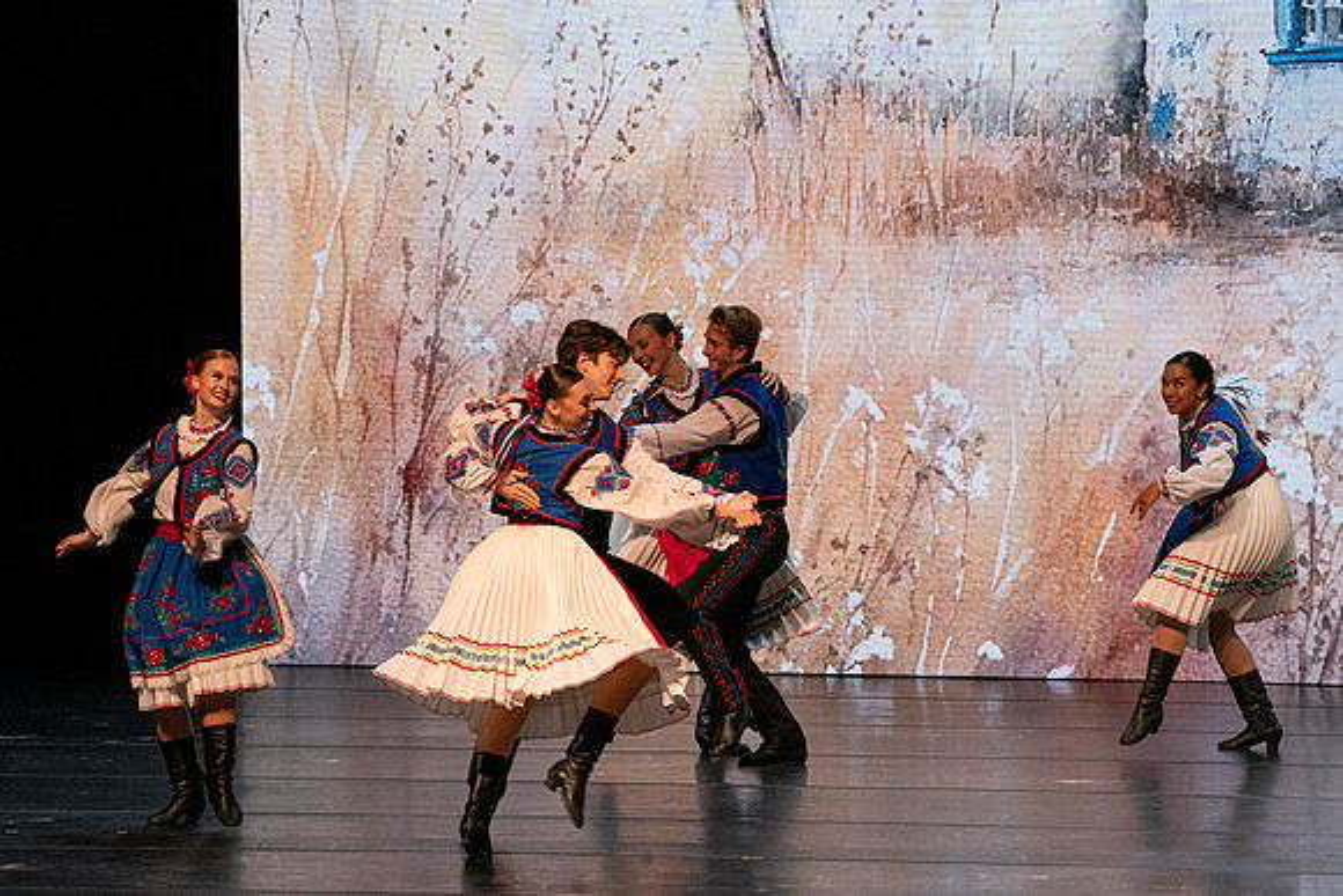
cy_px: 456
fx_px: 10828
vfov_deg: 4.7
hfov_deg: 7.1
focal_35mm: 290
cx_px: 609
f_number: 13
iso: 6400
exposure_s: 1/400
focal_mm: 262
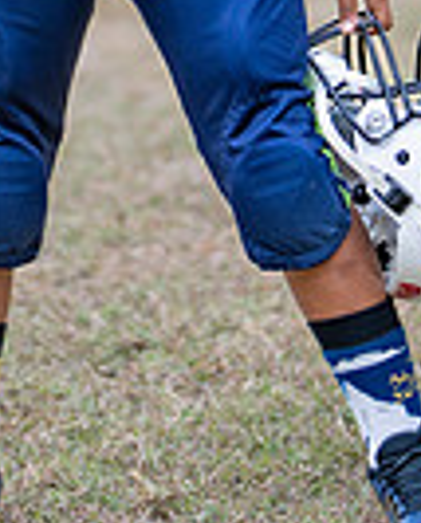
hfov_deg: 6.4
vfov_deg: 7.8
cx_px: 181
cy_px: -154
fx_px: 3787
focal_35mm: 244
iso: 100
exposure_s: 1/640
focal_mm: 50
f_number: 1.2
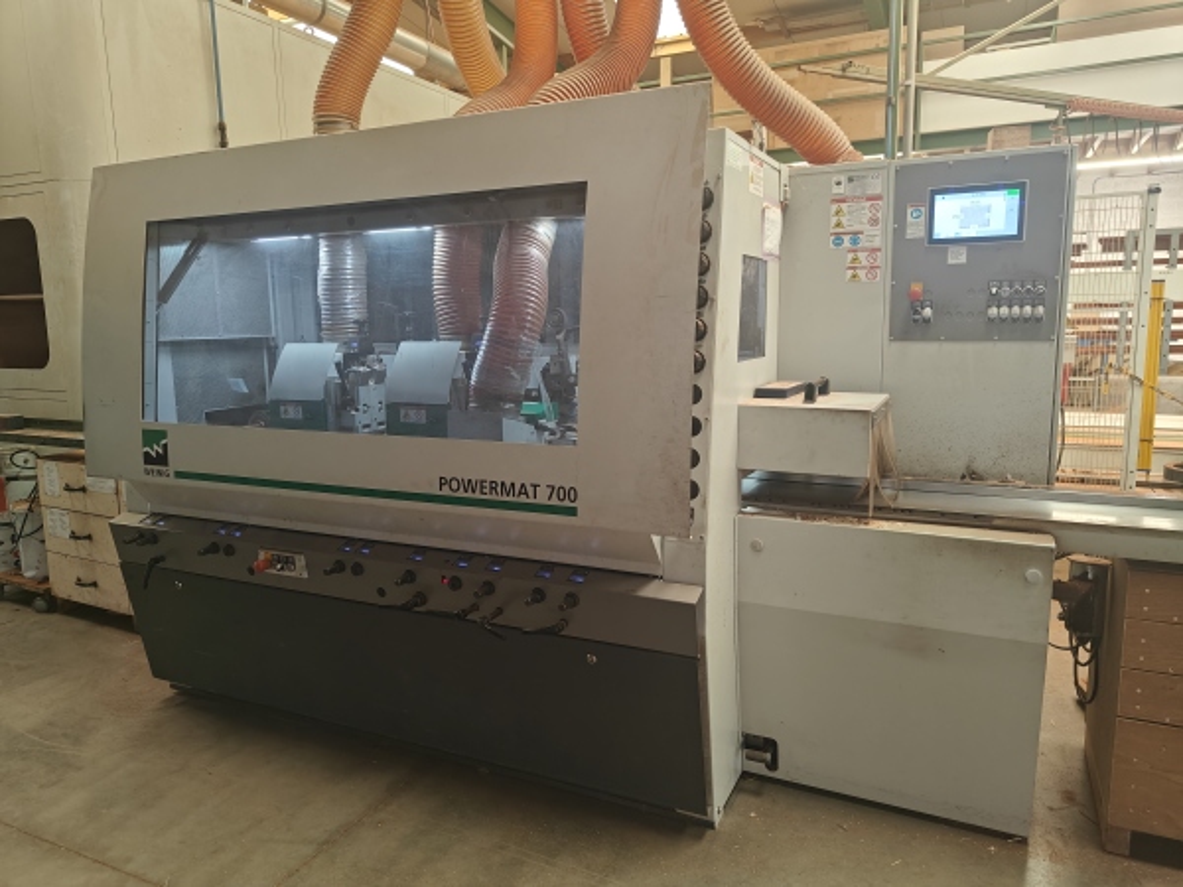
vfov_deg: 56.8
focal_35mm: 24
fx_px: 820
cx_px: 592
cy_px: 444
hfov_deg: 71.6
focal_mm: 5.59
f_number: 1.8
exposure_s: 1/50
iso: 160
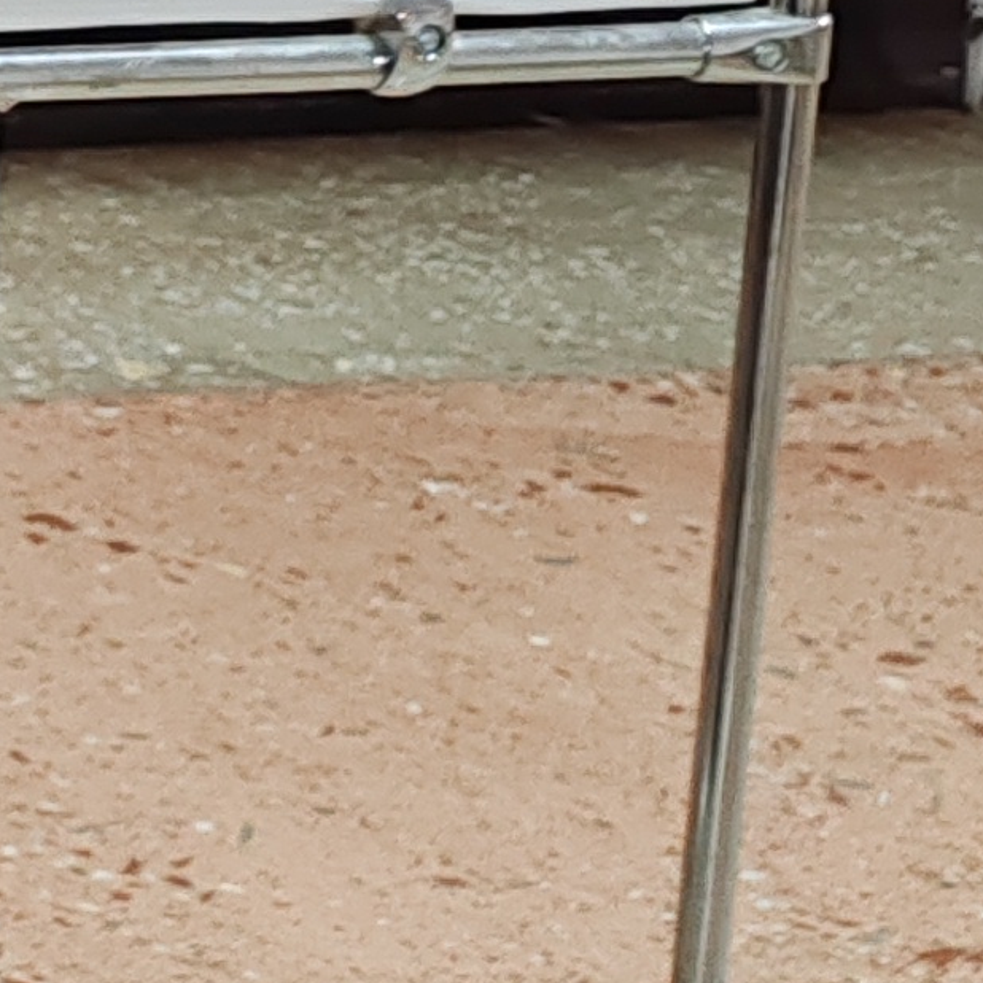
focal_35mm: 157
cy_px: -329
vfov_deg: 10.8
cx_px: -1432
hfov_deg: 9.7
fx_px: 5044
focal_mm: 6.12
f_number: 1.9
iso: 1600
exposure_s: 1/33
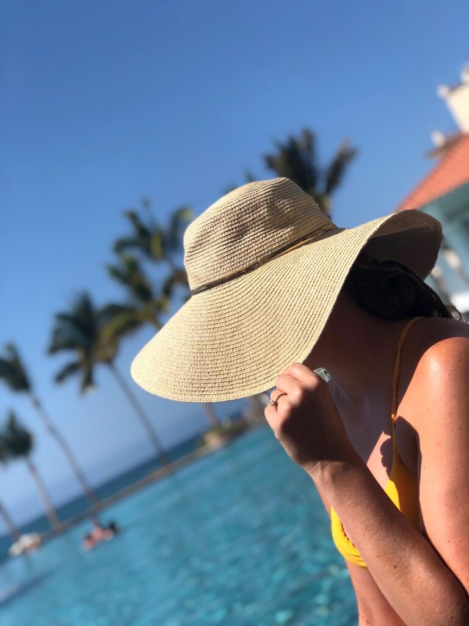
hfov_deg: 25.7
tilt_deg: +4.7
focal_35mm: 57
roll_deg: +28.1
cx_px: 234
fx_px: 1030
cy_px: 313
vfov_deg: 33.8
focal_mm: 6.6
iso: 20
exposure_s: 1/1200
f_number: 2.8
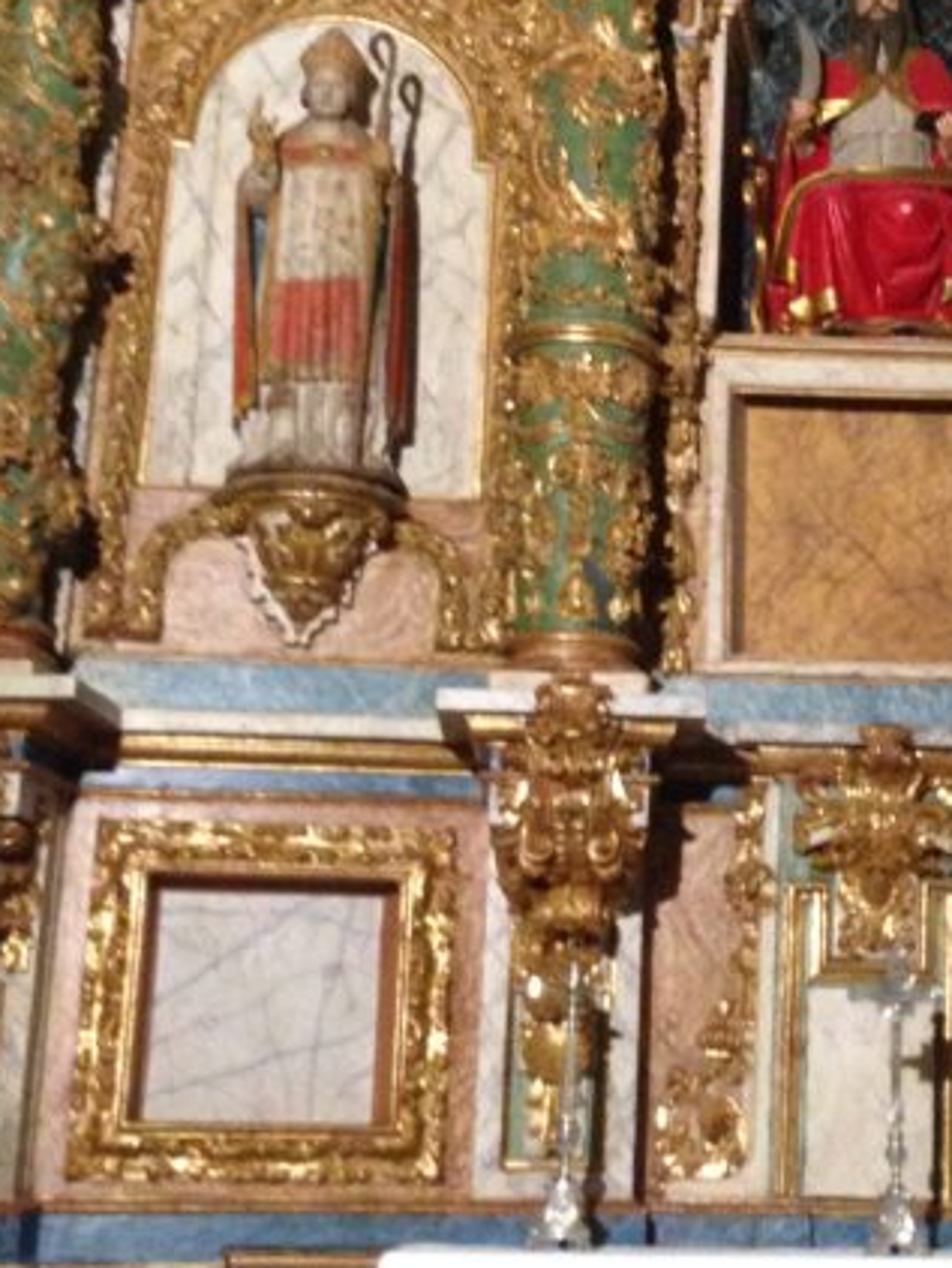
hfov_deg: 18.2
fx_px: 2931
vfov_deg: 23.9
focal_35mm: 80
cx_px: 847
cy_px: 204
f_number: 2.4
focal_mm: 4.12
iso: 500
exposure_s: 1/15
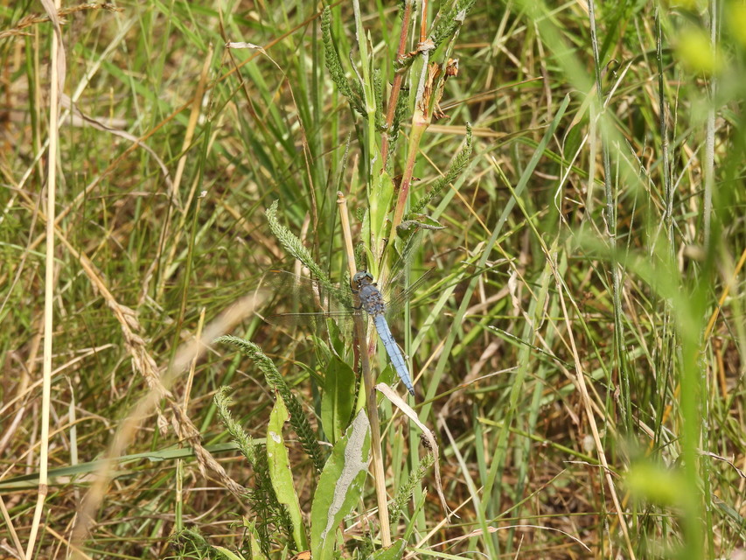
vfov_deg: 3.7
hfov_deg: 5.0
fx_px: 8622
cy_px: 280
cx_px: 373
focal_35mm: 400
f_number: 5.6
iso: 100
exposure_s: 1/320
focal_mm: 71.4
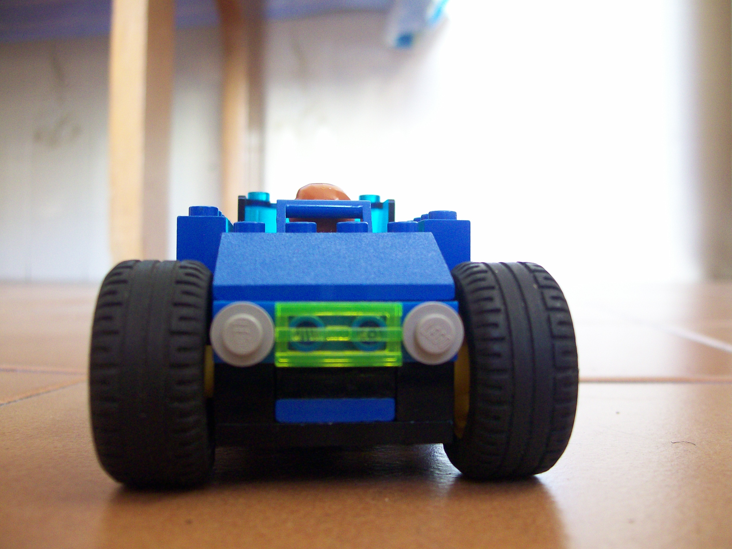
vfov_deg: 39.7
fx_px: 761
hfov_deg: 51.4
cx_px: 366
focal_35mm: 36
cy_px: 274
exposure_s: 1/14
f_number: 2.7
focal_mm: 6
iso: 160
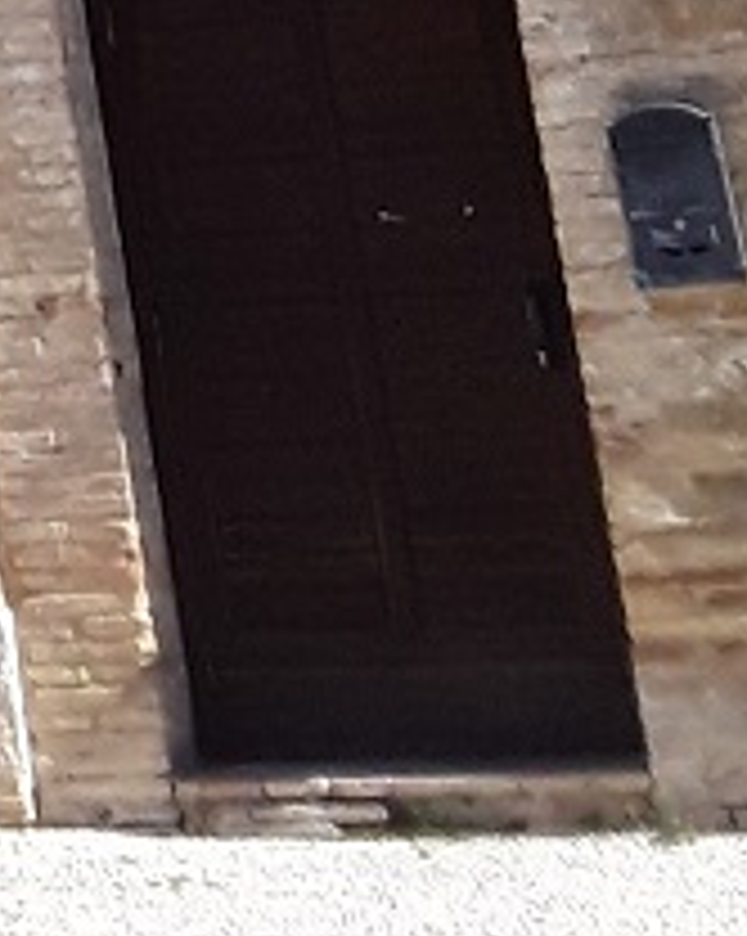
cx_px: -1217
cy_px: -1364
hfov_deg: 8.3
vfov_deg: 10.1
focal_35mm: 165
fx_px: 4567
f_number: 1.9
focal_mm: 2.91
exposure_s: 1/1111
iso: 40
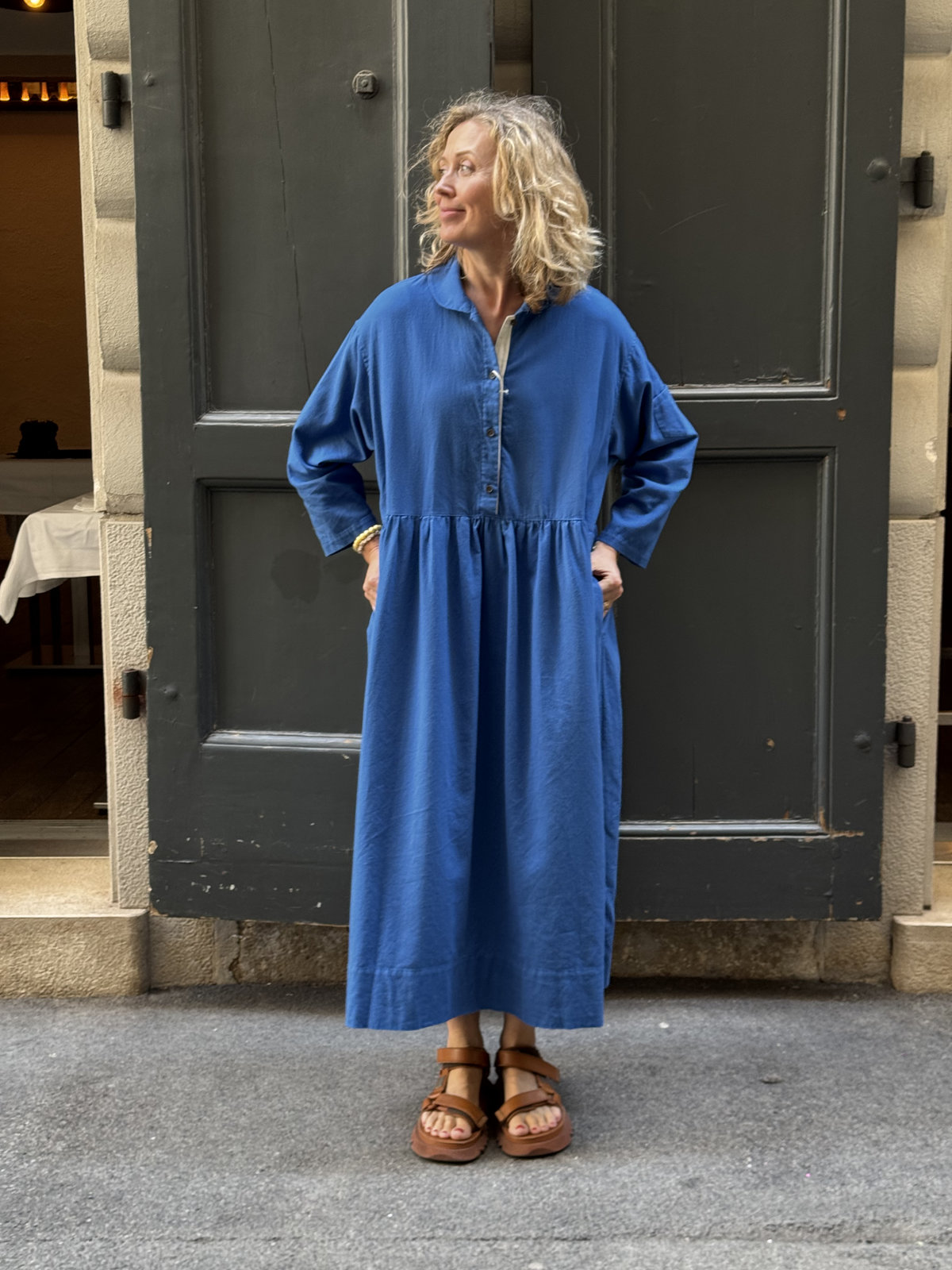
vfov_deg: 39.7
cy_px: 635
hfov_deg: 30.3
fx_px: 1760
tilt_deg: -7.0
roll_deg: +0.3
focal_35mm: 48
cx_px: 476
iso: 125
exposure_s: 1/60
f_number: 1.78
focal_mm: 6.76
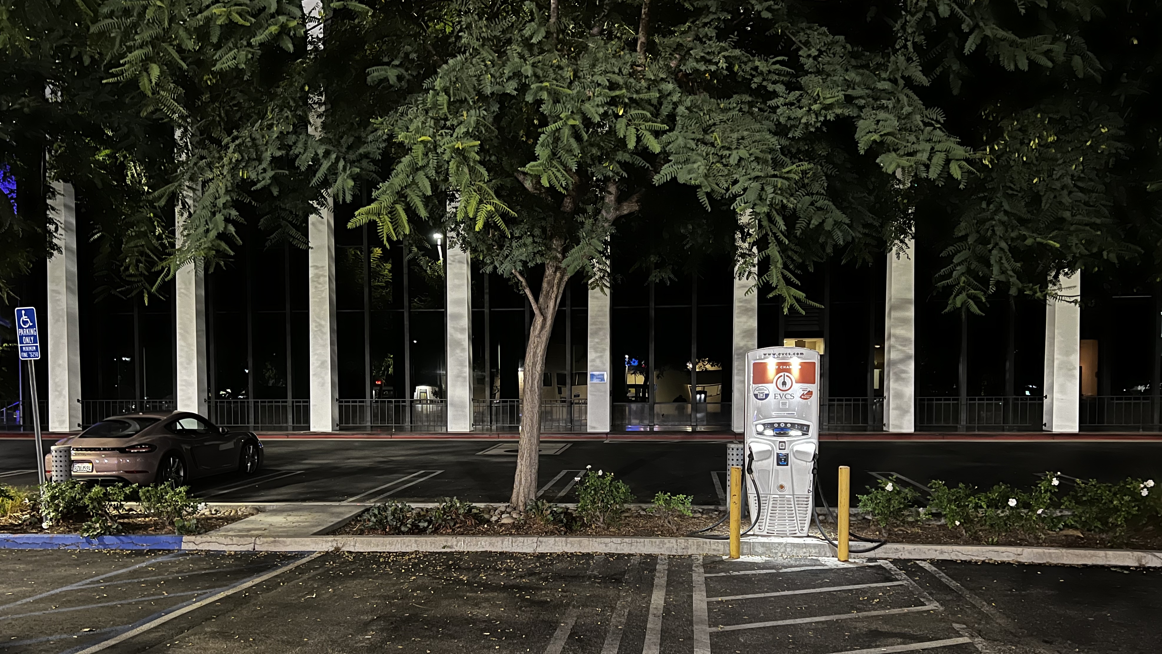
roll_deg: +0.1
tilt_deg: -2.7
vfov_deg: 39.8
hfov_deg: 66.1
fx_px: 894
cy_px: 420
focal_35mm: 29
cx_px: 571
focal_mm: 5.7
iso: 640
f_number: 1.5
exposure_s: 1/9
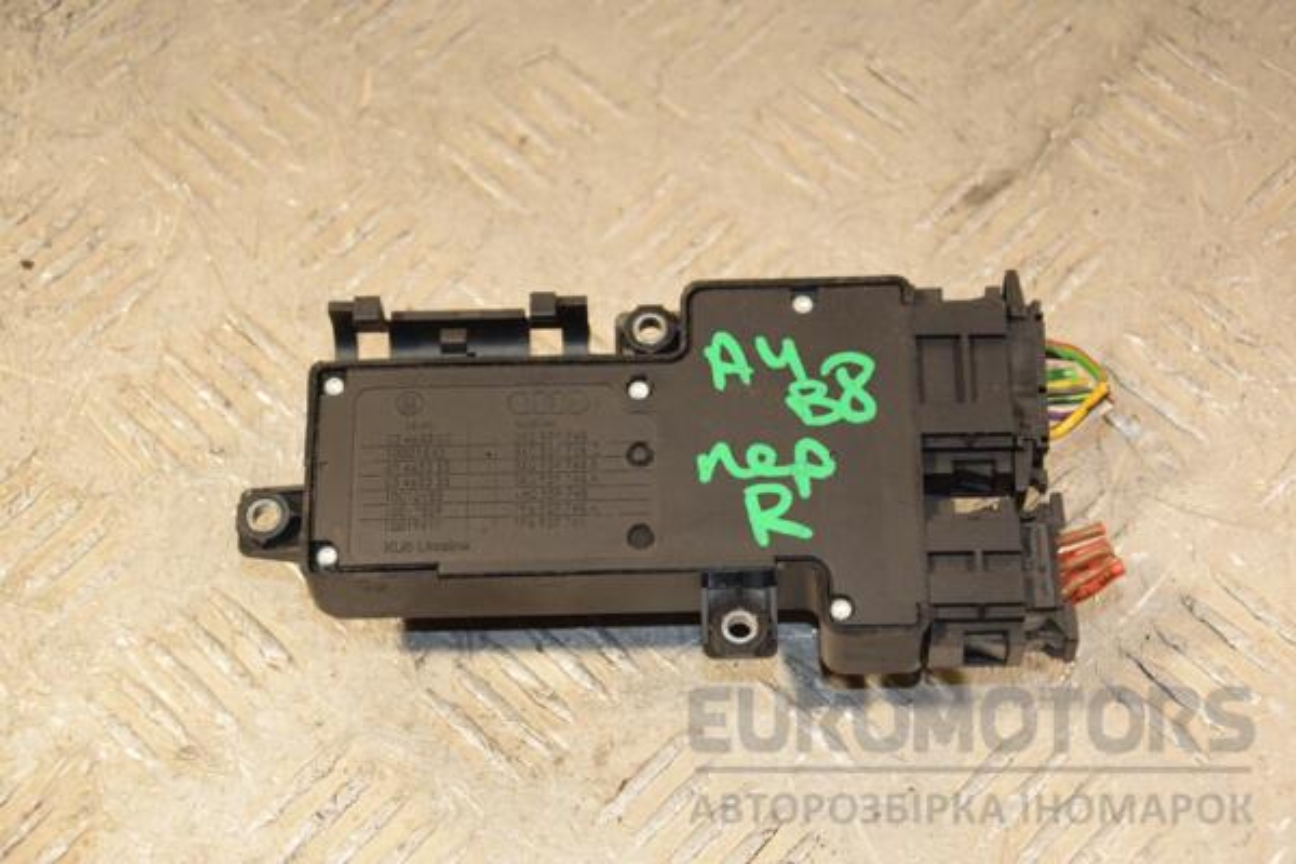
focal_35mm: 87
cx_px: 648
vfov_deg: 15.7
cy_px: 432
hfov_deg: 23.4
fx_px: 3132
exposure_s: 1/200
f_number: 5
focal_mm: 58
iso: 800
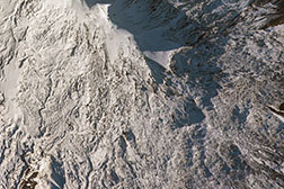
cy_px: -2
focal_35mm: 2507
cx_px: 95
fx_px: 19776
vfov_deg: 0.5
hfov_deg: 0.8
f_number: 14
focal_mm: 1150
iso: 400
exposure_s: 1/500
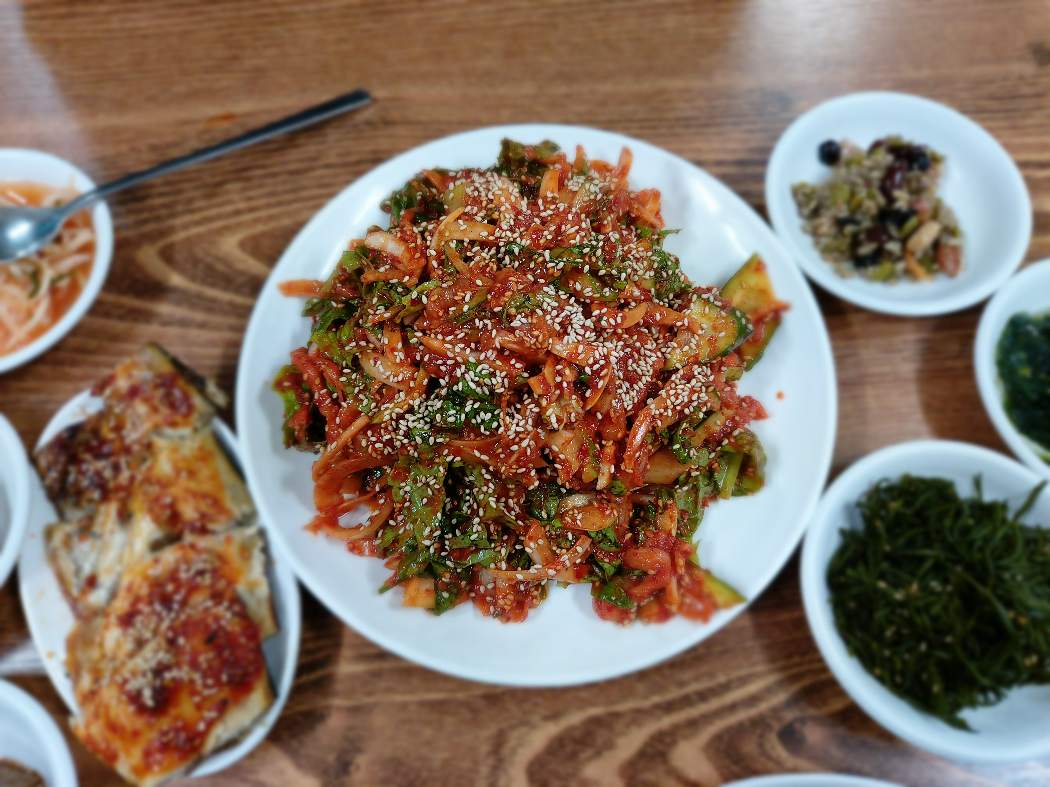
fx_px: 758
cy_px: 394
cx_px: 525
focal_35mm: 25
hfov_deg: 69.4
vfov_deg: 54.9
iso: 160
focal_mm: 4.58
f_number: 2
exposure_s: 1/50
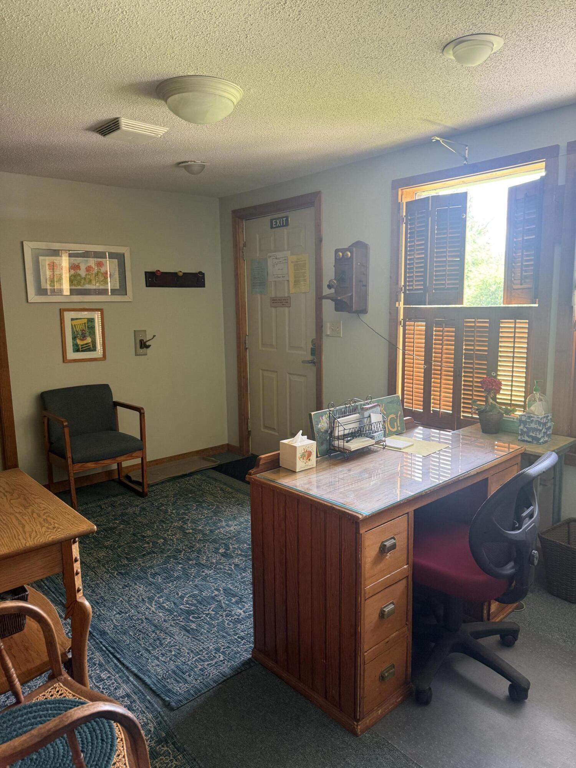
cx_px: 288
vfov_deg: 71.6
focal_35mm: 24
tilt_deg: -8.3
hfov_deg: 56.8
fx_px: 532
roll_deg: +0.5
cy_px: 384
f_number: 1.78
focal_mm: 6.76
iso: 250
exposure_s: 1/60
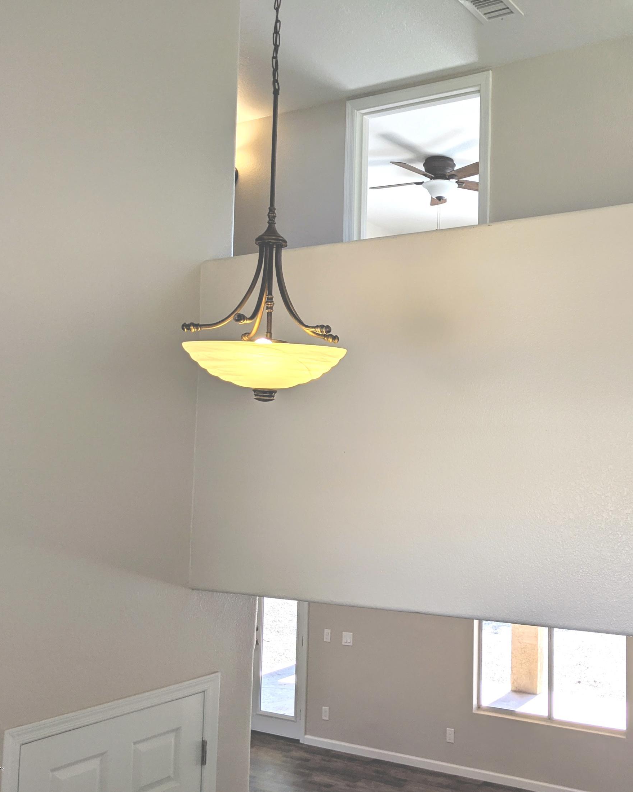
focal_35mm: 36
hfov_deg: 39.5
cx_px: 511
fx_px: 843
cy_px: 388
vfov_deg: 50.3
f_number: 1.8
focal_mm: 4.44
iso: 43
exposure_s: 1/385
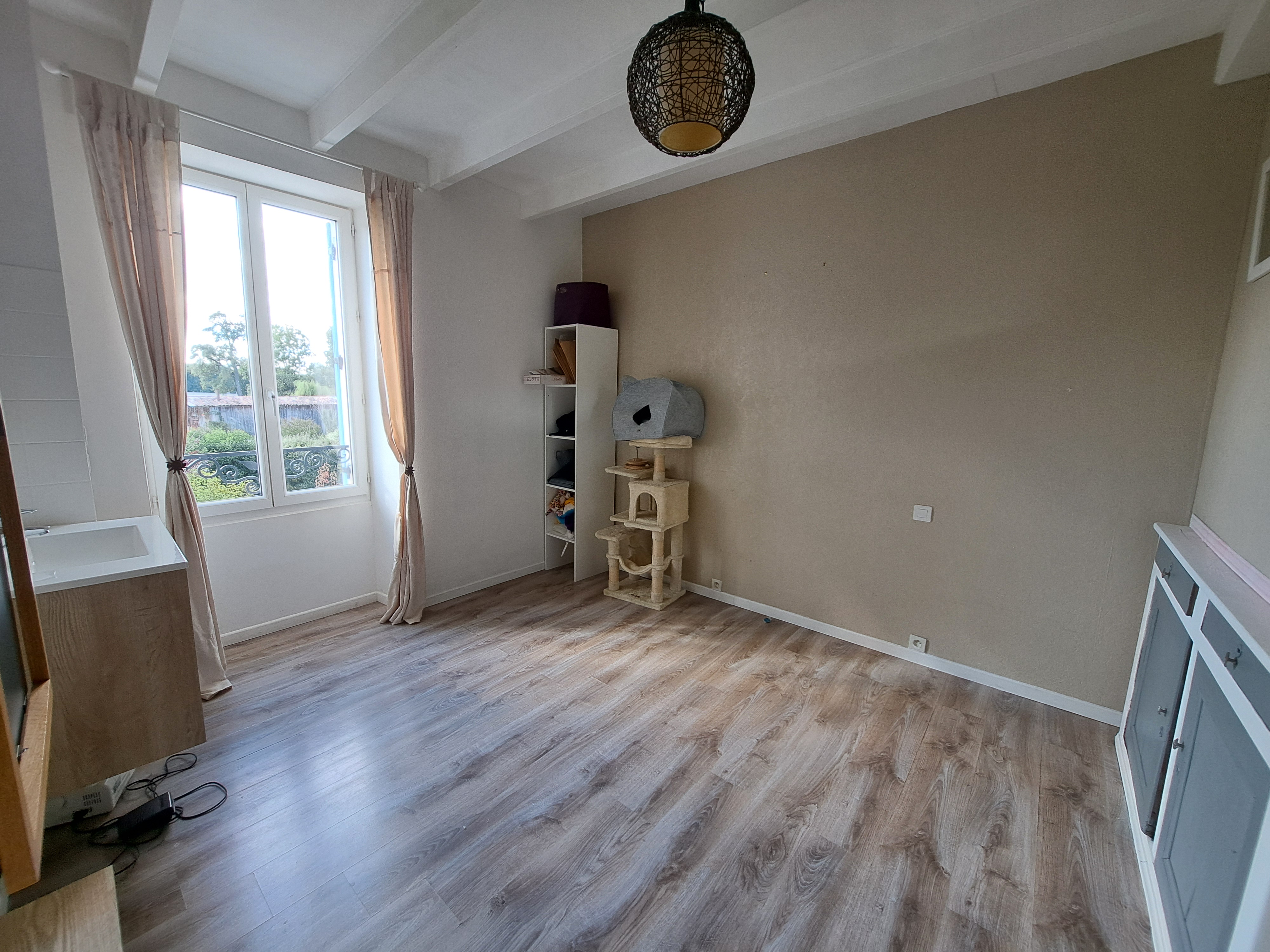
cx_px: 635
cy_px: 476
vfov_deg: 89.9
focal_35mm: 13
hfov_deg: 106.2
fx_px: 477
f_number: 2.2
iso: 50
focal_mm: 1.74
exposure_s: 1/50
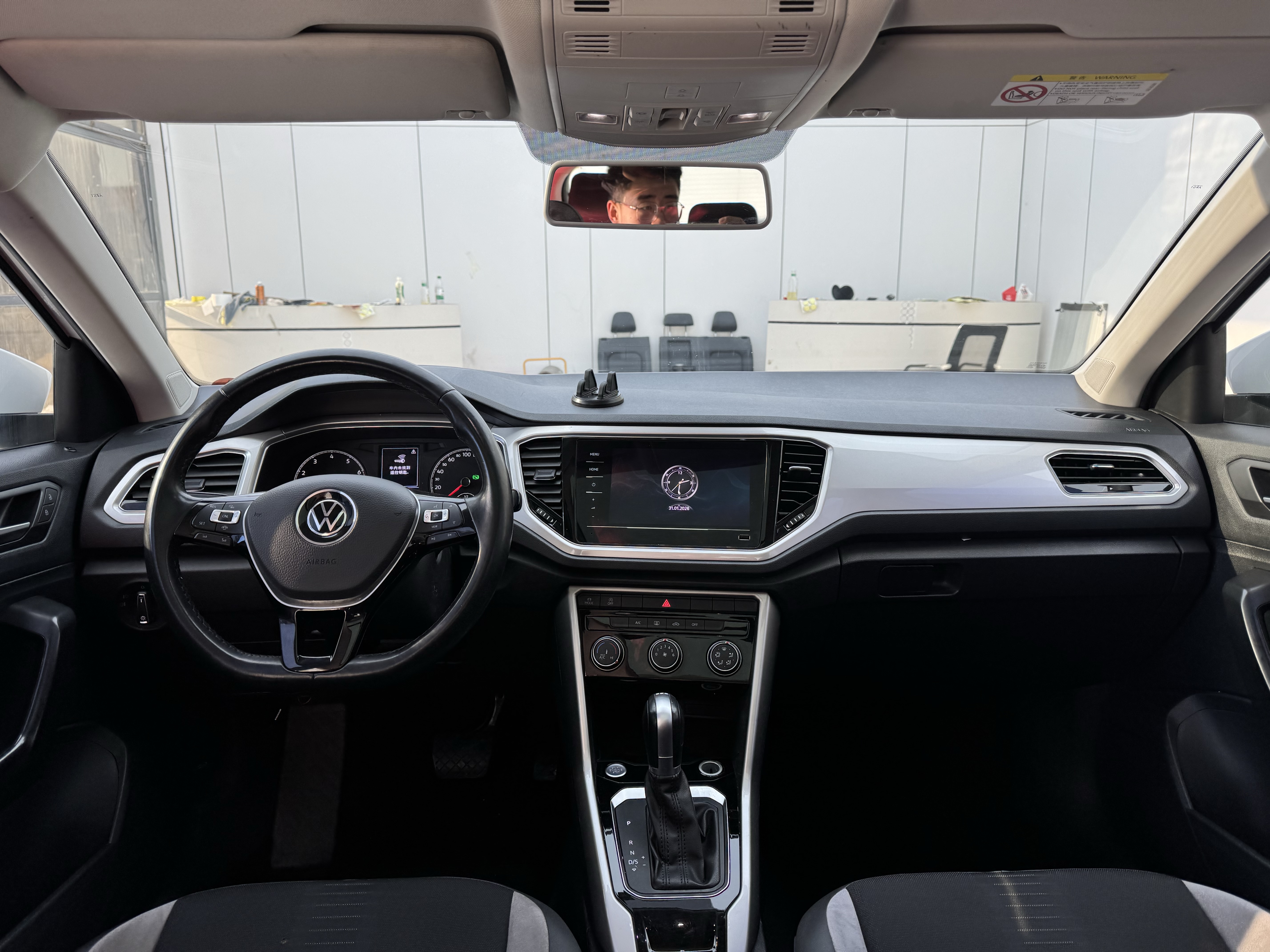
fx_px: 881
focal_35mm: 24
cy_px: 476
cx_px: 635
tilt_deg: -12.7
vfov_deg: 56.8
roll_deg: +0.4
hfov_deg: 71.6
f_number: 1.78
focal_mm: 6.76
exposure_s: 1/252
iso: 64
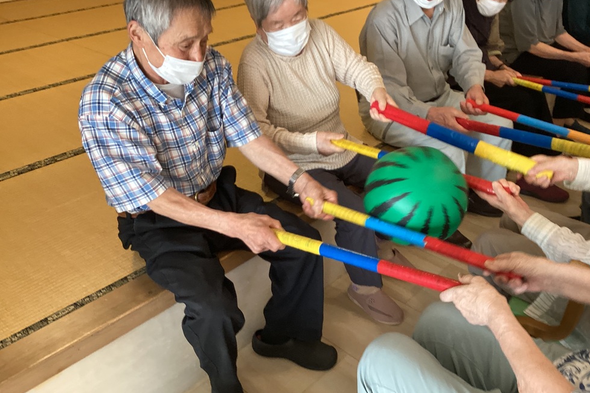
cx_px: 301
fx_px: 541
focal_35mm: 33
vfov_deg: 39.9
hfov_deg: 57.2
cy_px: 185
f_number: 2.4
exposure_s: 1/60
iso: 100
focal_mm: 3.3
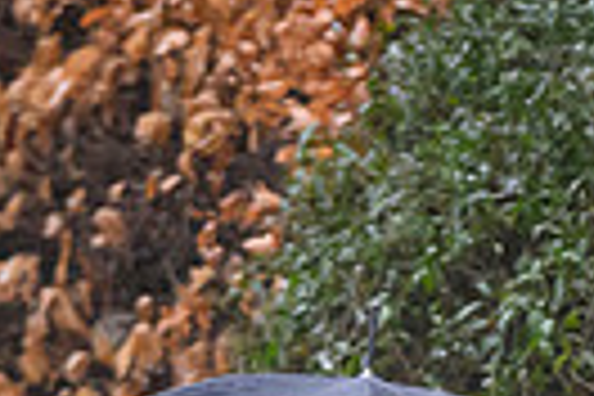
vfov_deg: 0.7
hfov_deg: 1.0
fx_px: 33773
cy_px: 1008
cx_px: 346
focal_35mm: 2047
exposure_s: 1/640
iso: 5000
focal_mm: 400
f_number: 3.5
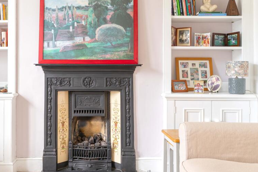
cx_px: 89
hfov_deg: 54.8
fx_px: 244
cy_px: 65
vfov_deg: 38.6
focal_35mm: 34
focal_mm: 25
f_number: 7.1
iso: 400
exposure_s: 1/20
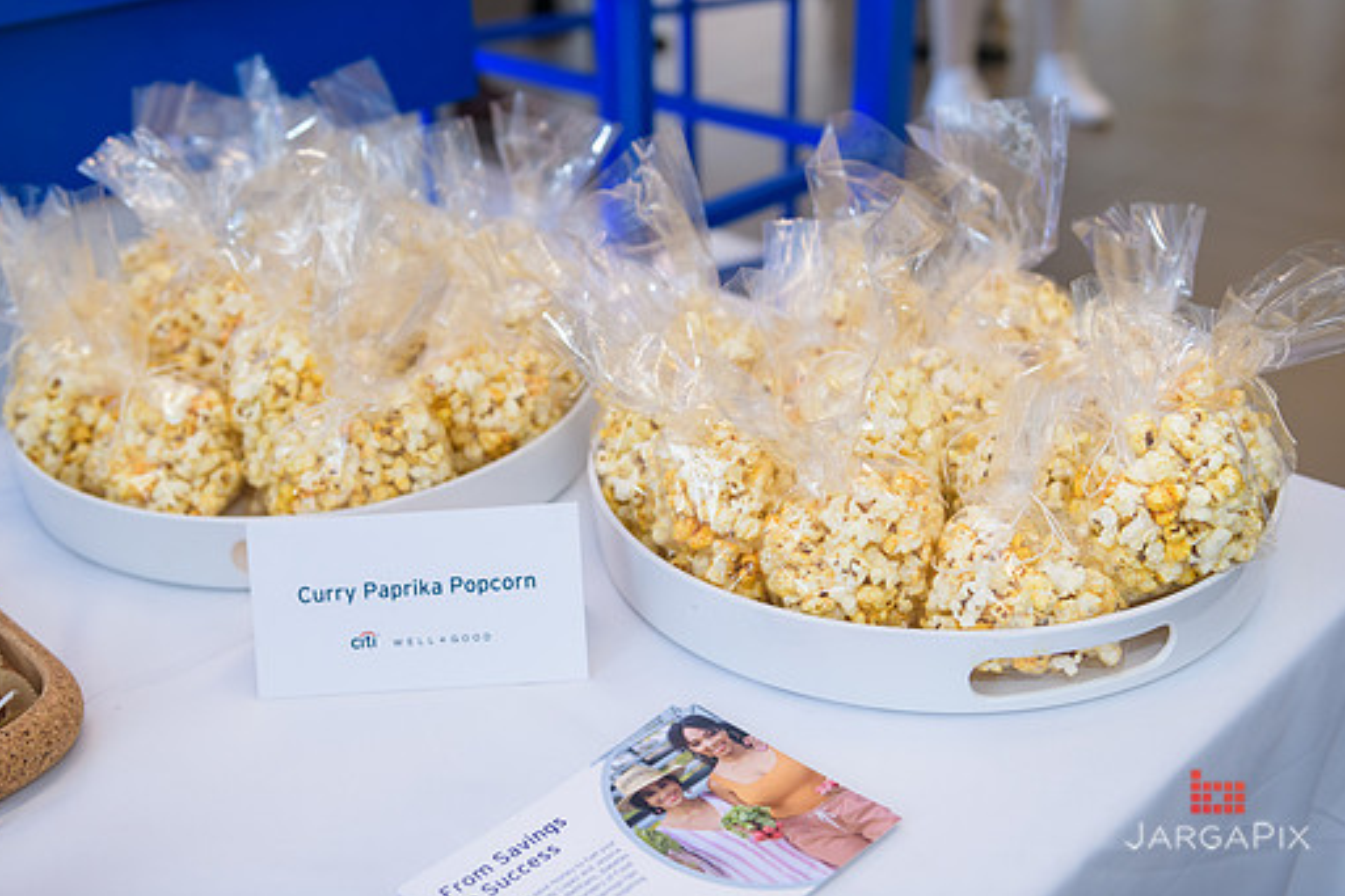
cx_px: 616
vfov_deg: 31.2
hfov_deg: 45.4
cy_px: 400
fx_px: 1606
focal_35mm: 43
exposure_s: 1/125
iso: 400
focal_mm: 38
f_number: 3.2
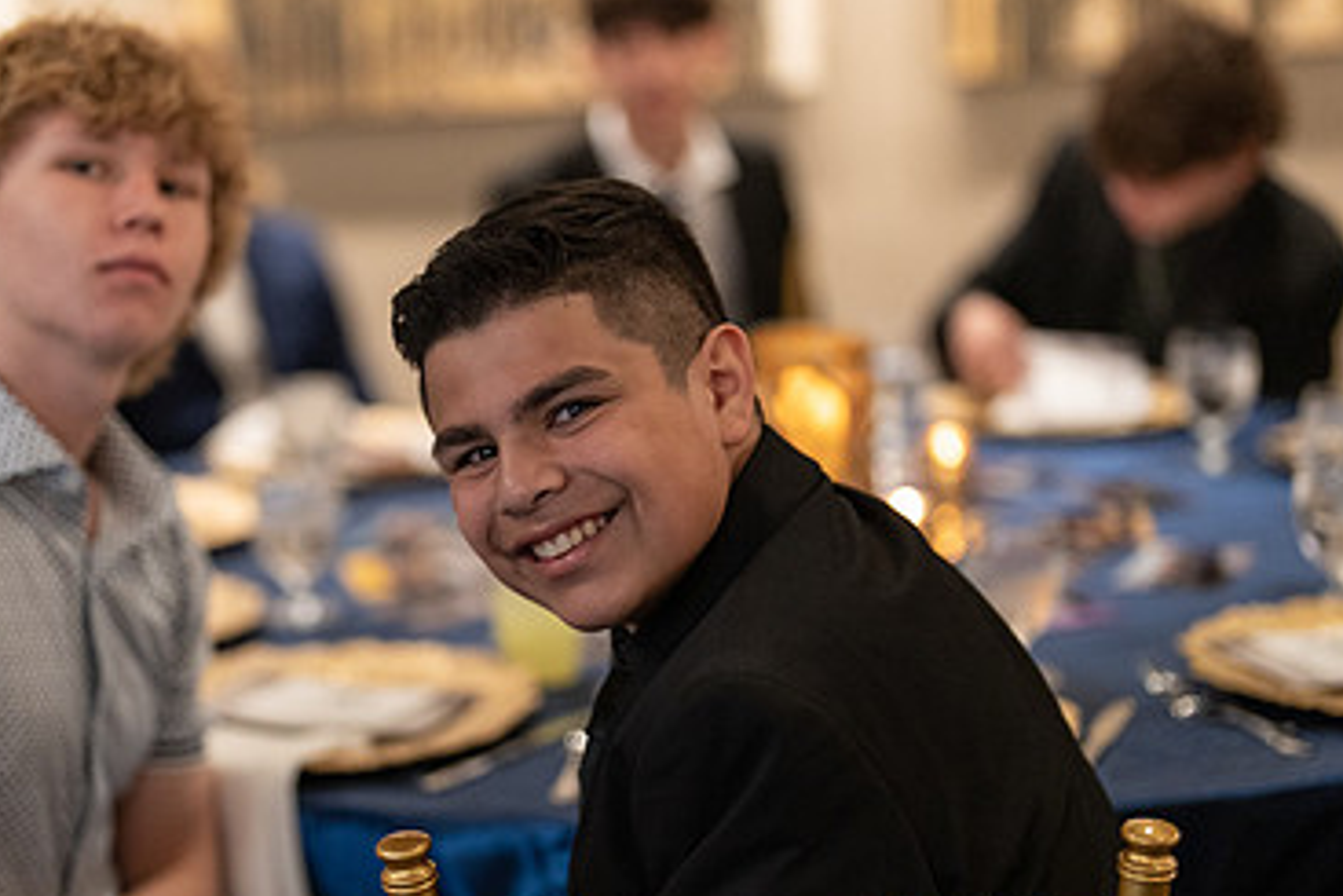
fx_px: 2948
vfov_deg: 17.3
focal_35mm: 79
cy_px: 576
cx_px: 483
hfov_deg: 25.6
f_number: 1.2
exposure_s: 1/320
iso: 1250
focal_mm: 50
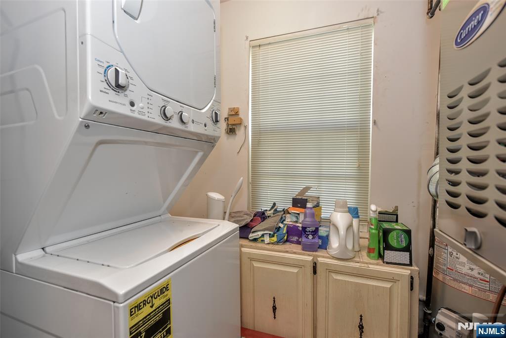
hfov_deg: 96.7
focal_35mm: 16
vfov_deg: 73.8
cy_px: 169
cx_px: 253
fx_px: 225
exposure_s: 1/60
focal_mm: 16
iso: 800
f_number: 4
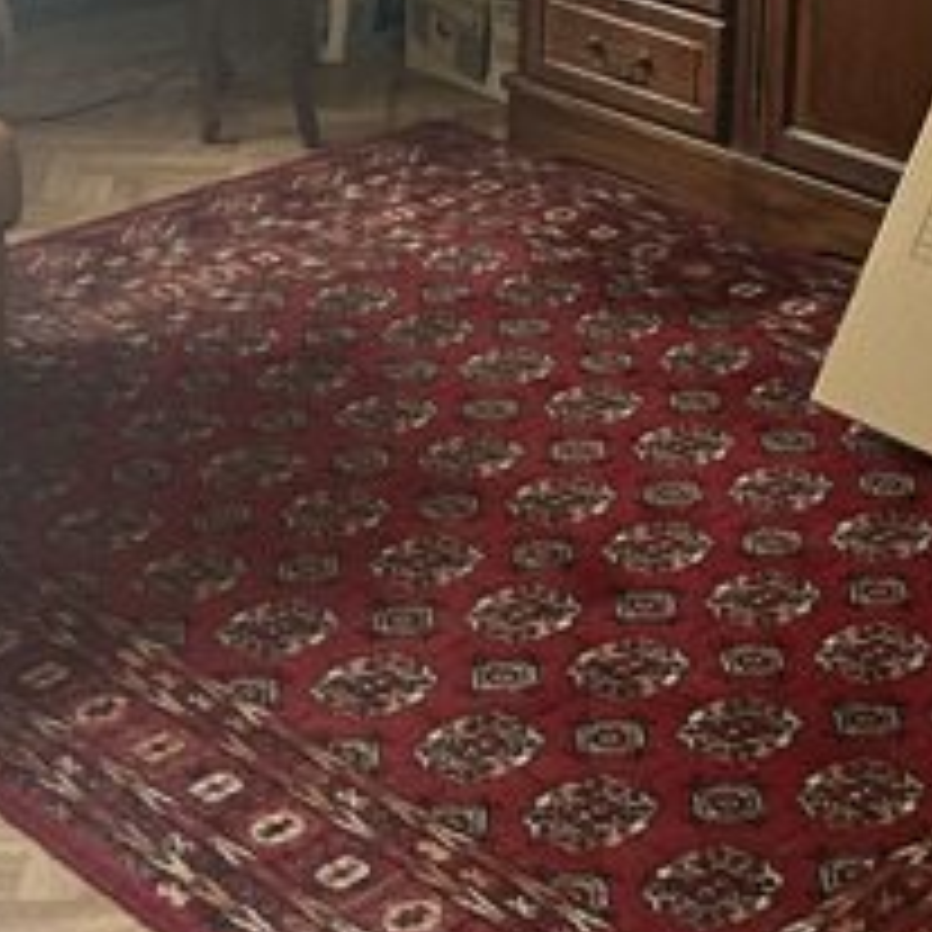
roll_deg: -1.9
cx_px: 545
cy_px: -311
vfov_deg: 18.1
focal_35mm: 89
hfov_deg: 19.5
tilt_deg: -10.5
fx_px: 2711
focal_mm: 5.1
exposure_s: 1/74
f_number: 1.6
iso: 125
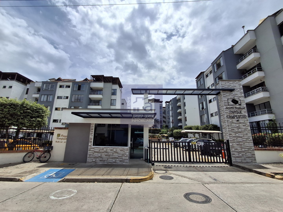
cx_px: 142
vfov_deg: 78.1
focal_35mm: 16
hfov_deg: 94.5
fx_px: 131
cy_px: 106
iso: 40
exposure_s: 1/4065
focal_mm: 1.64
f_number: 2.2
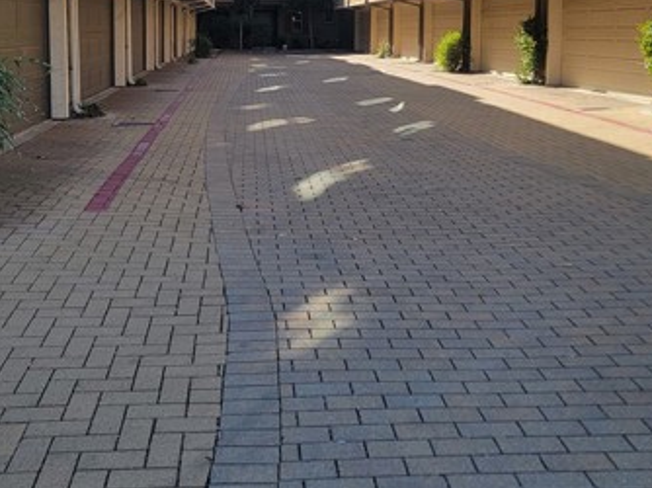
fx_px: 866
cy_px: 102
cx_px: 273
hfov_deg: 41.1
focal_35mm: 46
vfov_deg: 30.7
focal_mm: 6.7
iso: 16
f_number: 1.8
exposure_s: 1/450
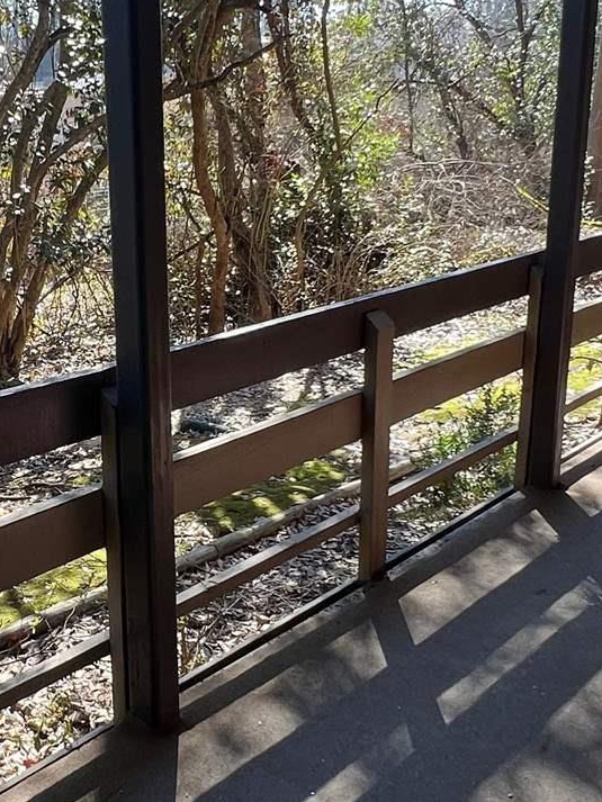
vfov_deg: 44.8
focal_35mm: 42
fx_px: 974
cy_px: 417
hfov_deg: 32.9
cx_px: 83
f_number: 1.8
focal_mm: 1.57
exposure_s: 1/149
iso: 32
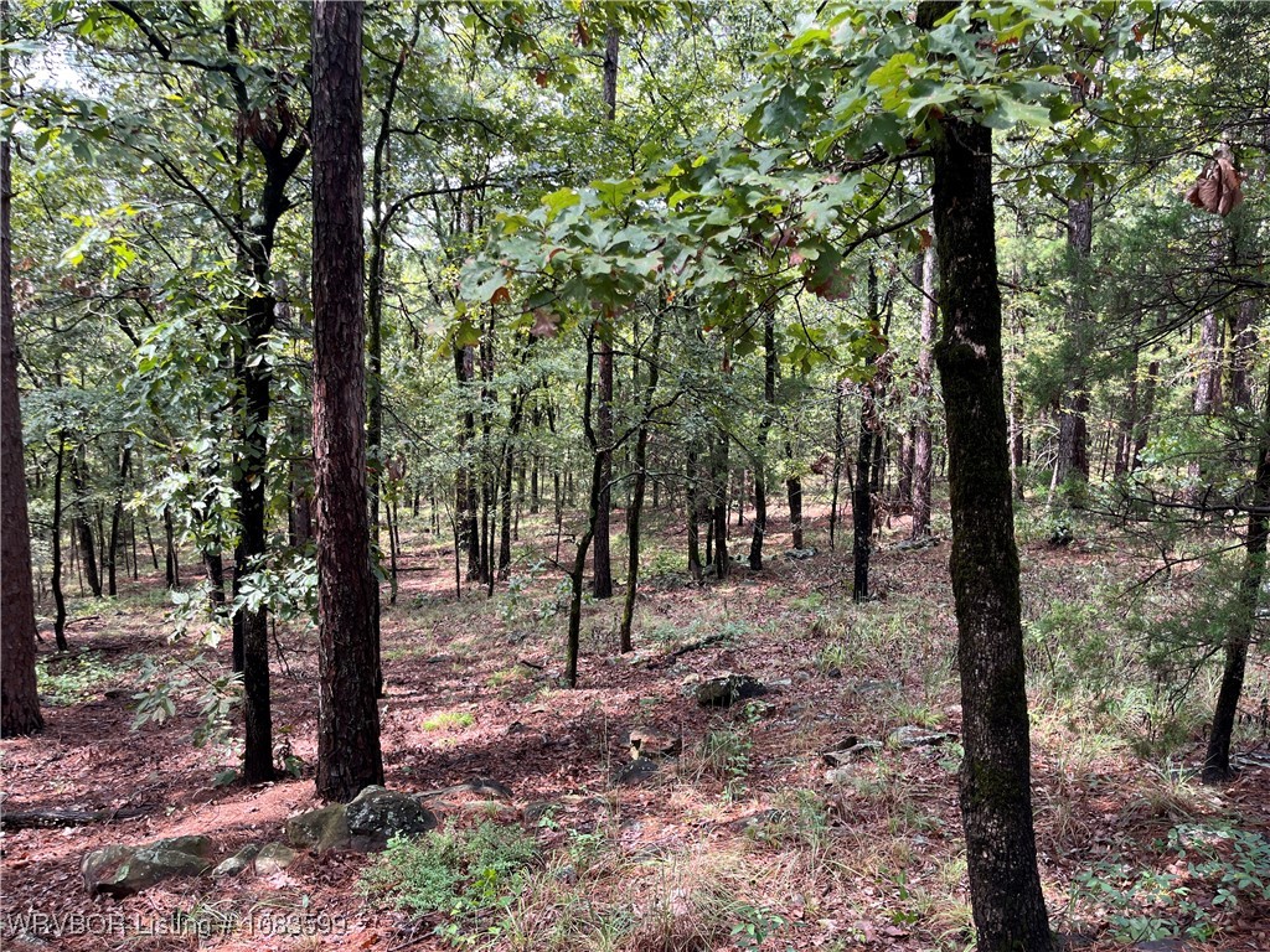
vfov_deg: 53.1
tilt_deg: -9.0
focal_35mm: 26
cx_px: 635
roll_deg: -1.0
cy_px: 476
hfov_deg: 67.3
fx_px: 954
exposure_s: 1/126
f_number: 1.6
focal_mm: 5.1
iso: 32
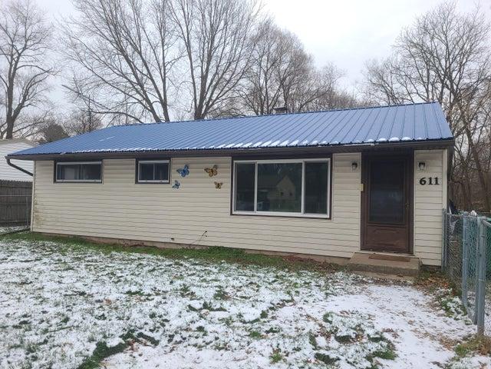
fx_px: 369
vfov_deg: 53.1
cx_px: 246
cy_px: 184
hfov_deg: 67.3
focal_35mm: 26
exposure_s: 1/550
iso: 40
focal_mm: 5.4
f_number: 1.8
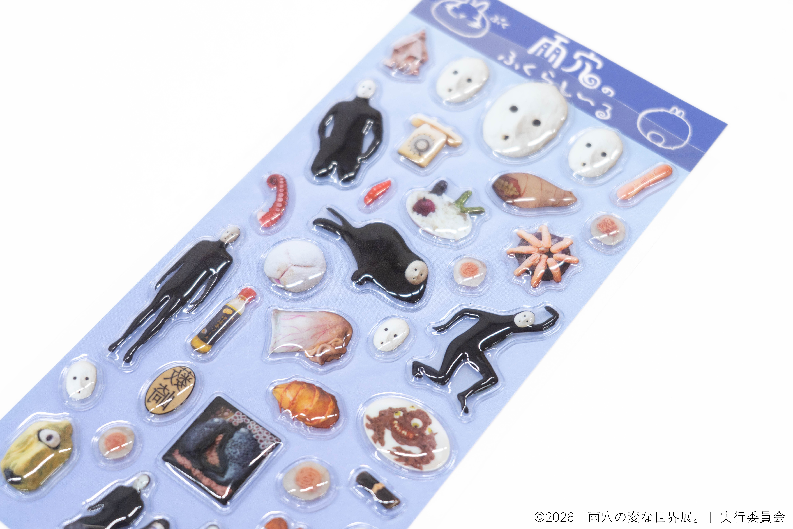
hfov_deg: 33.4
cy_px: 264
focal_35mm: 60
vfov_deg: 22.6
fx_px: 1322
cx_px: 396
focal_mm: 60
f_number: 5.6
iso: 400
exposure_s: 1/60
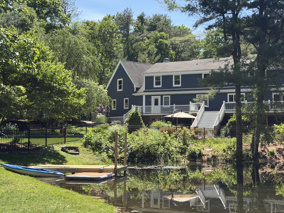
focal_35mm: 53
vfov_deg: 27.5
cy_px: 97
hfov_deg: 36.1
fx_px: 435
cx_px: 156
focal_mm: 6.76
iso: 100
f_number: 1.78
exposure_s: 1/2577
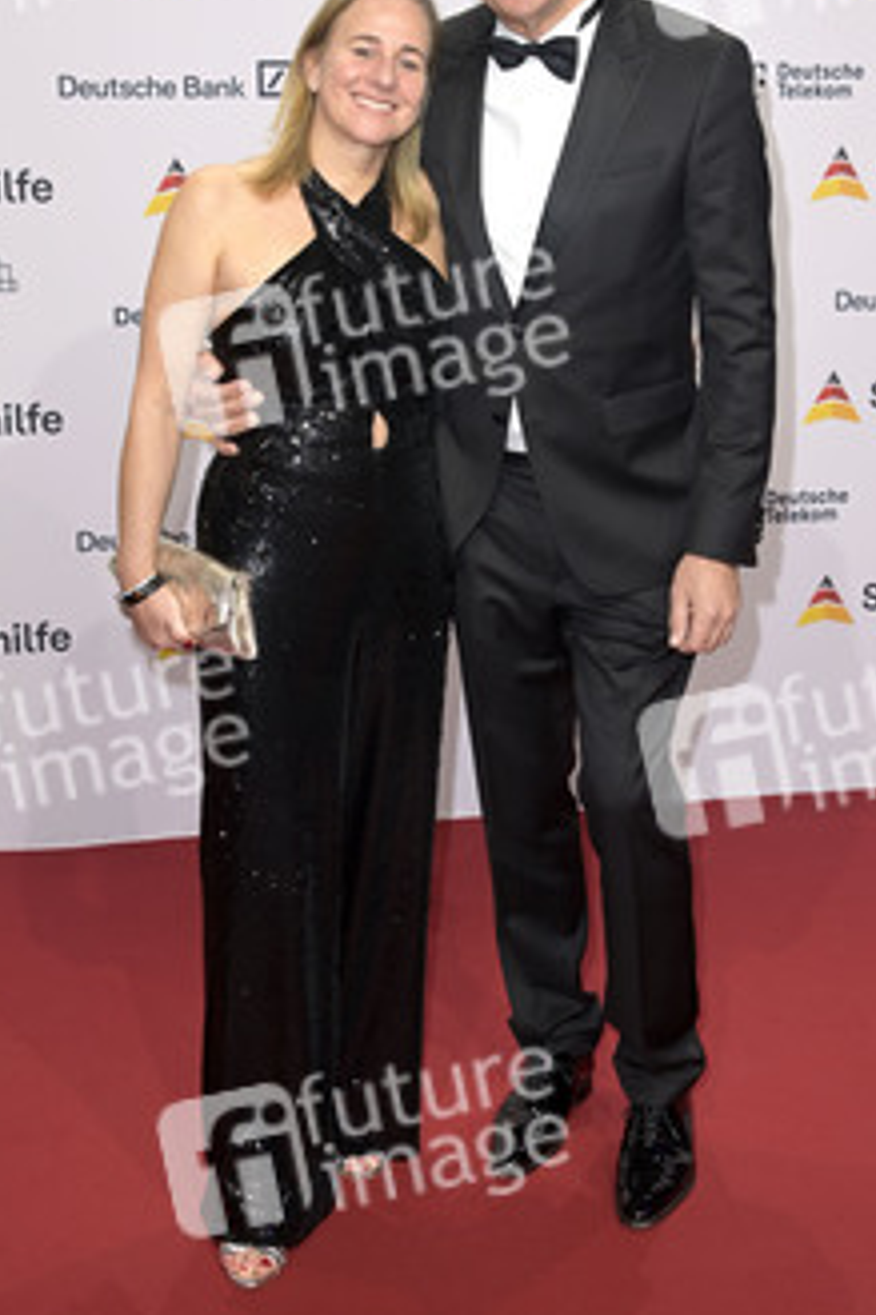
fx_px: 1863
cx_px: 480
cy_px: 544
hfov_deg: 26.4
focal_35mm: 51
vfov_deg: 38.8
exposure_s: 1/250
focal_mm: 42
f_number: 5.6
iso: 500
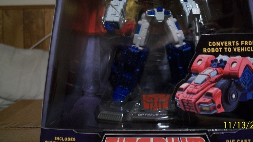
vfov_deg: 29.4
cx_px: 137
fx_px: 268
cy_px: 41
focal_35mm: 40
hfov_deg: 50.4
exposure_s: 1/8
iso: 220
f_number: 2.9
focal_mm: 5.7
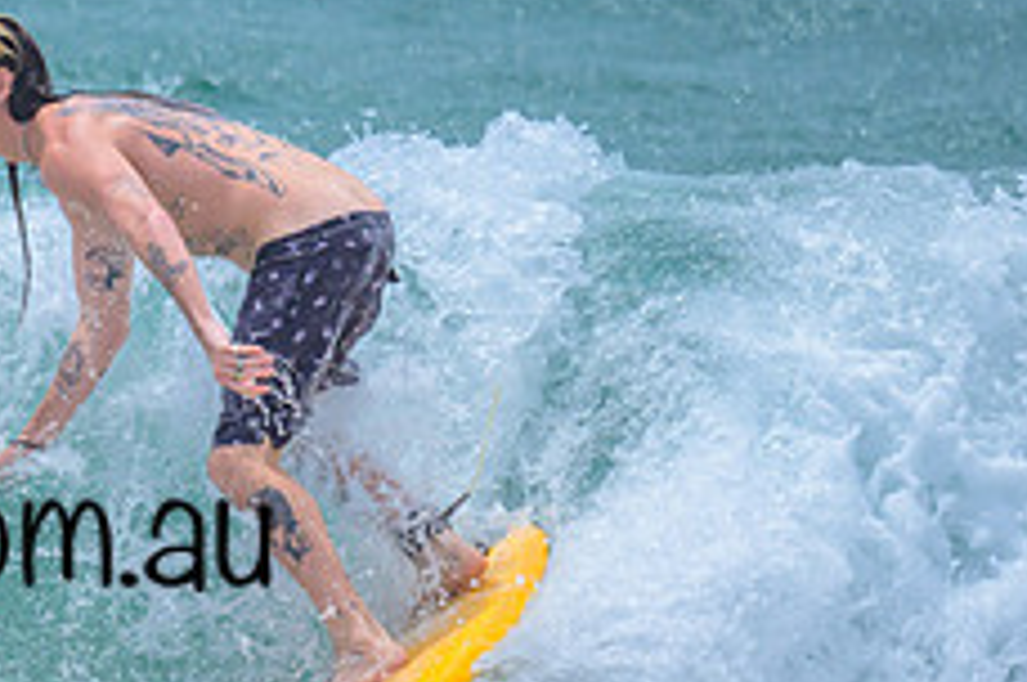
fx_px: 79565
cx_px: 104
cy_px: 333
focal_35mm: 2793
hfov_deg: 0.7
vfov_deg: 0.5
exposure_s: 1/3200
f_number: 6.3
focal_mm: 800
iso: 280
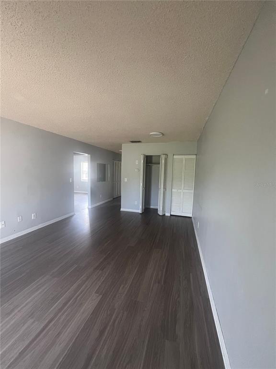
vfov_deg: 106.2
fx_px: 138
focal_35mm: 13
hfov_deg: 89.9
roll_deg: -1.2
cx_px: 138
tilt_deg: -4.9
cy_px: 184
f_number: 1.8
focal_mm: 1.57
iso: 250
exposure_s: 1/99
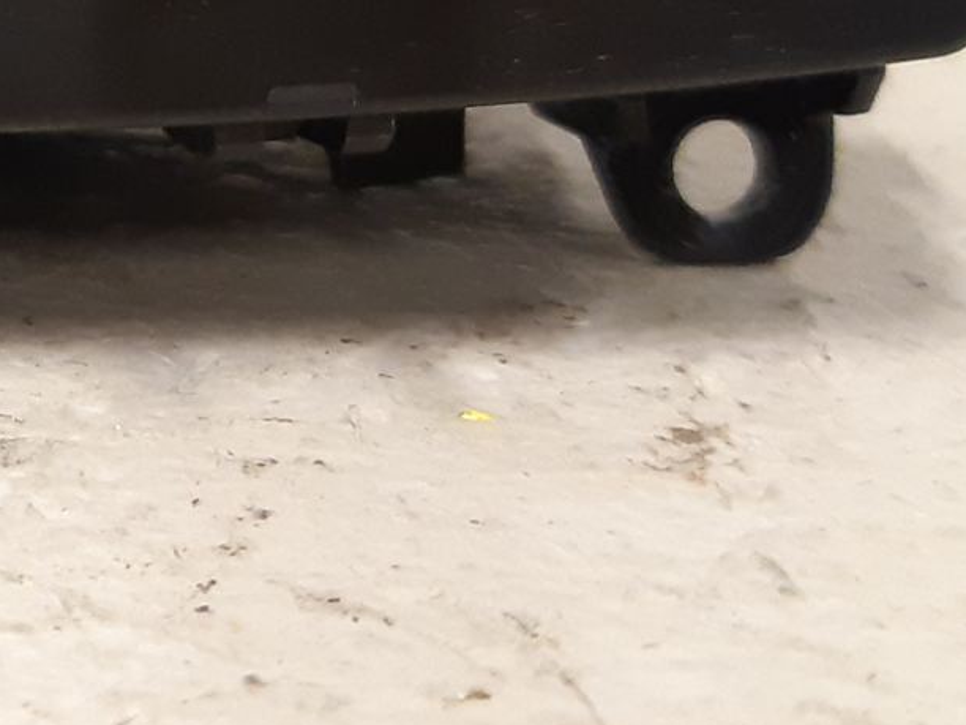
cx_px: -331
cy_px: -202
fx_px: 2428
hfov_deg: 20.3
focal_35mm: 87
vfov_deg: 16.1
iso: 200
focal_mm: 3.93
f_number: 1.7
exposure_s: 1/24
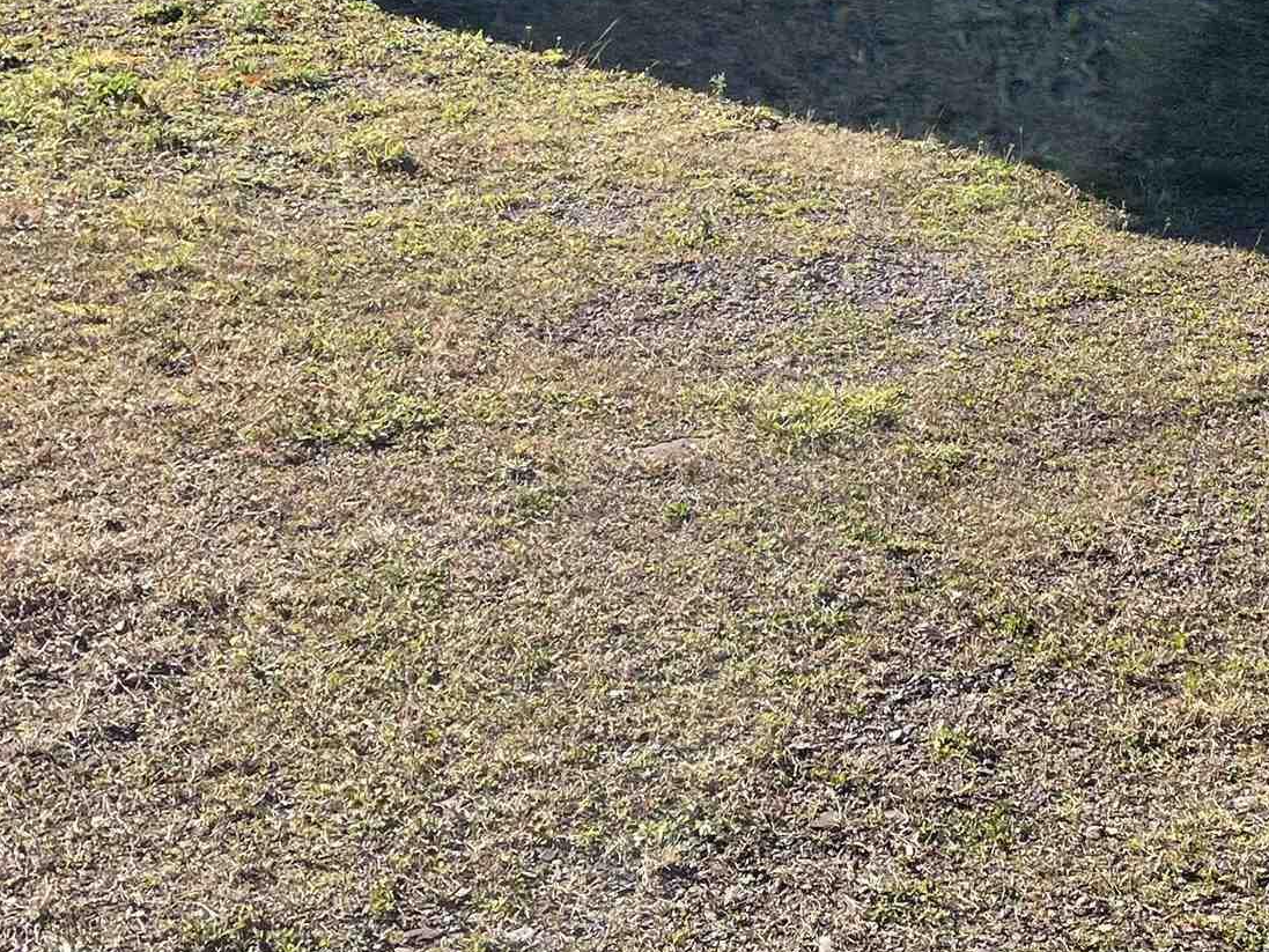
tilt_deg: -4.8
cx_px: 866
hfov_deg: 27.6
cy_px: -256
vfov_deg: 19.5
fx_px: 2566
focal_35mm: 70
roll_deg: +1.3
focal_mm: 5.1
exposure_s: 1/1946
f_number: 1.6
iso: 32
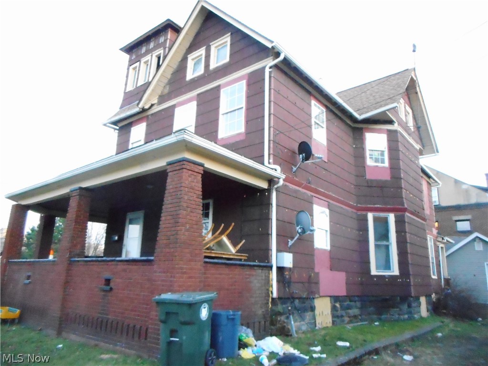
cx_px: 244
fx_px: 352
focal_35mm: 25
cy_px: 183
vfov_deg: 54.9
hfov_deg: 69.4
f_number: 3.7
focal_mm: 4.5
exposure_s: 1/25
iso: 1600
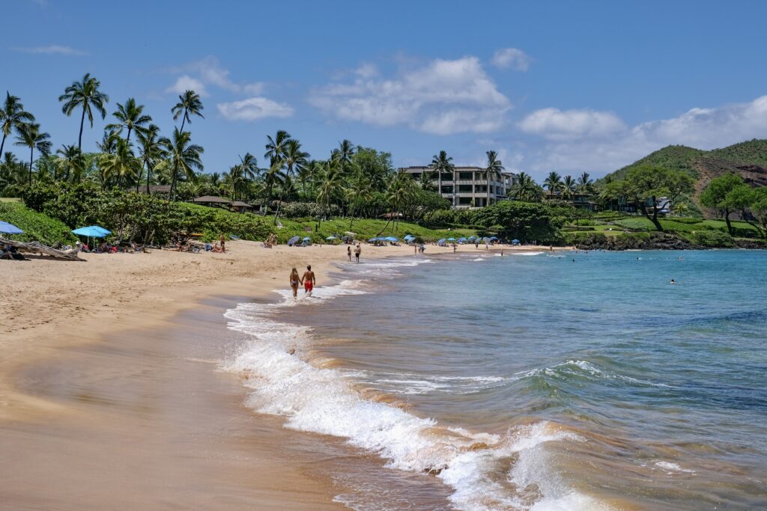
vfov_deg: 24.6
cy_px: 256
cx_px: 384
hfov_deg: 36.2
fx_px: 1172
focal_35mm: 55
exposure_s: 1/1000
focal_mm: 36.5
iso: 320
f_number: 9
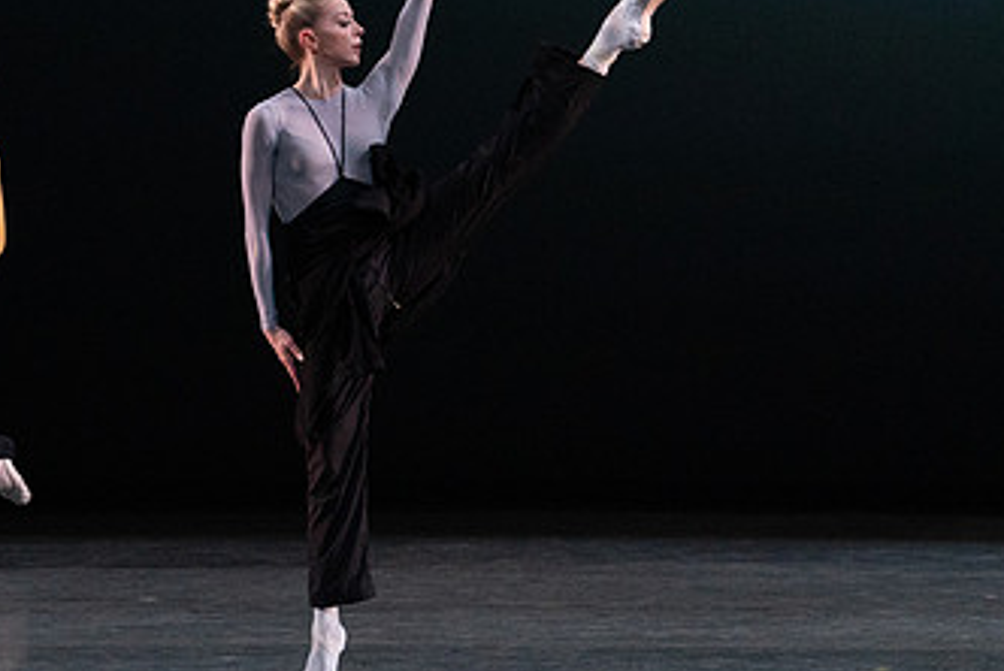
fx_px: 9741
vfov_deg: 3.9
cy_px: 189
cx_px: 378
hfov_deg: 5.9
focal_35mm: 349
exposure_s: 1/500
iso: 12800
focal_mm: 200
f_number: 8
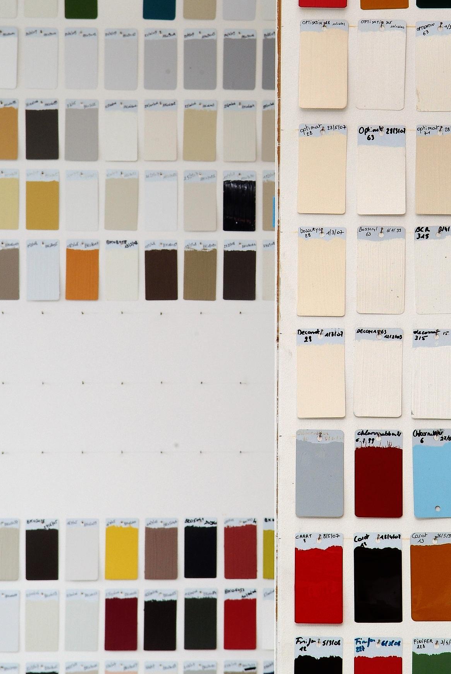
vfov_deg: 19.1
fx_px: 2004
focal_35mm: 107
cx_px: 247
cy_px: 315
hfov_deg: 12.8
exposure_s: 1/45
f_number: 9.5
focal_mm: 55
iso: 400
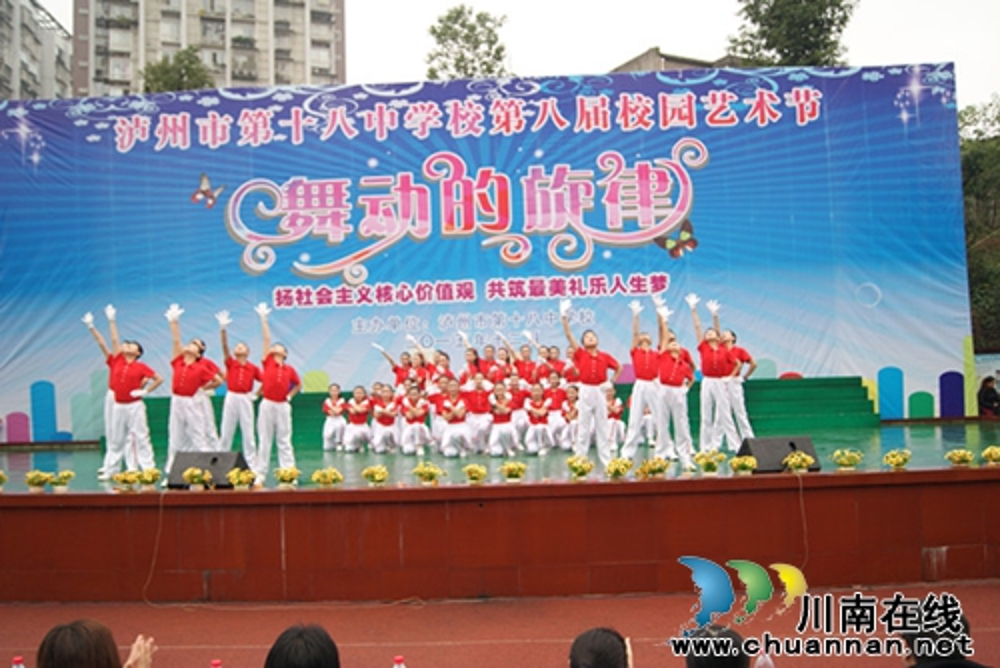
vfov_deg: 40.0
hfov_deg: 57.2
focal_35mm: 33
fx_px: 917
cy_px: 334
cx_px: 500
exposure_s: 1/40
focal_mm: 22
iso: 125
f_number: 4
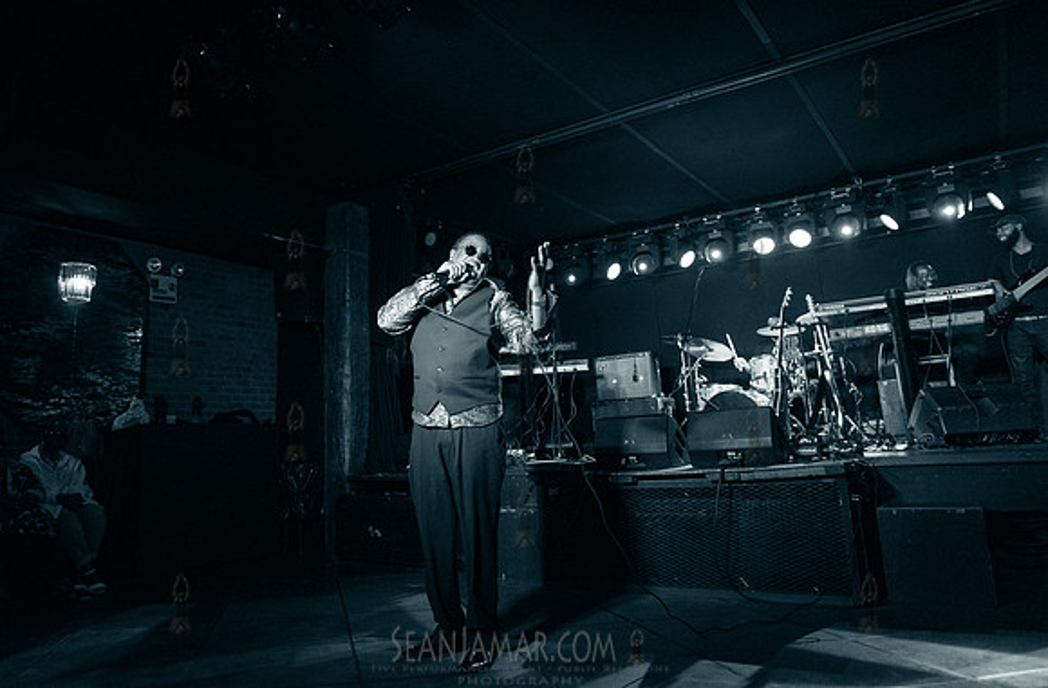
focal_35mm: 27
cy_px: 302
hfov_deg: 68.1
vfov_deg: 47.9
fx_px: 772
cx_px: 469
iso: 3200
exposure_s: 1/320
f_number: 2.8
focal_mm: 24
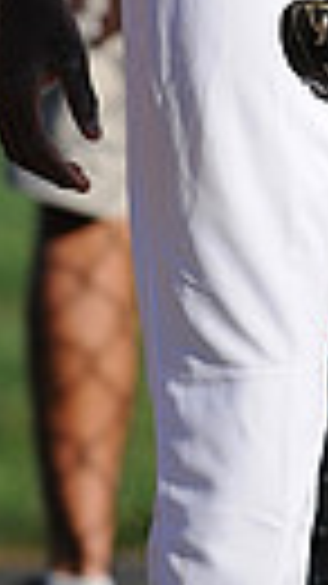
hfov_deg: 0.7
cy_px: -369
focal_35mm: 1625
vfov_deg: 1.3
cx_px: 438
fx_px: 25158
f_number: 4
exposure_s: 1/2000
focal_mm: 300
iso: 200
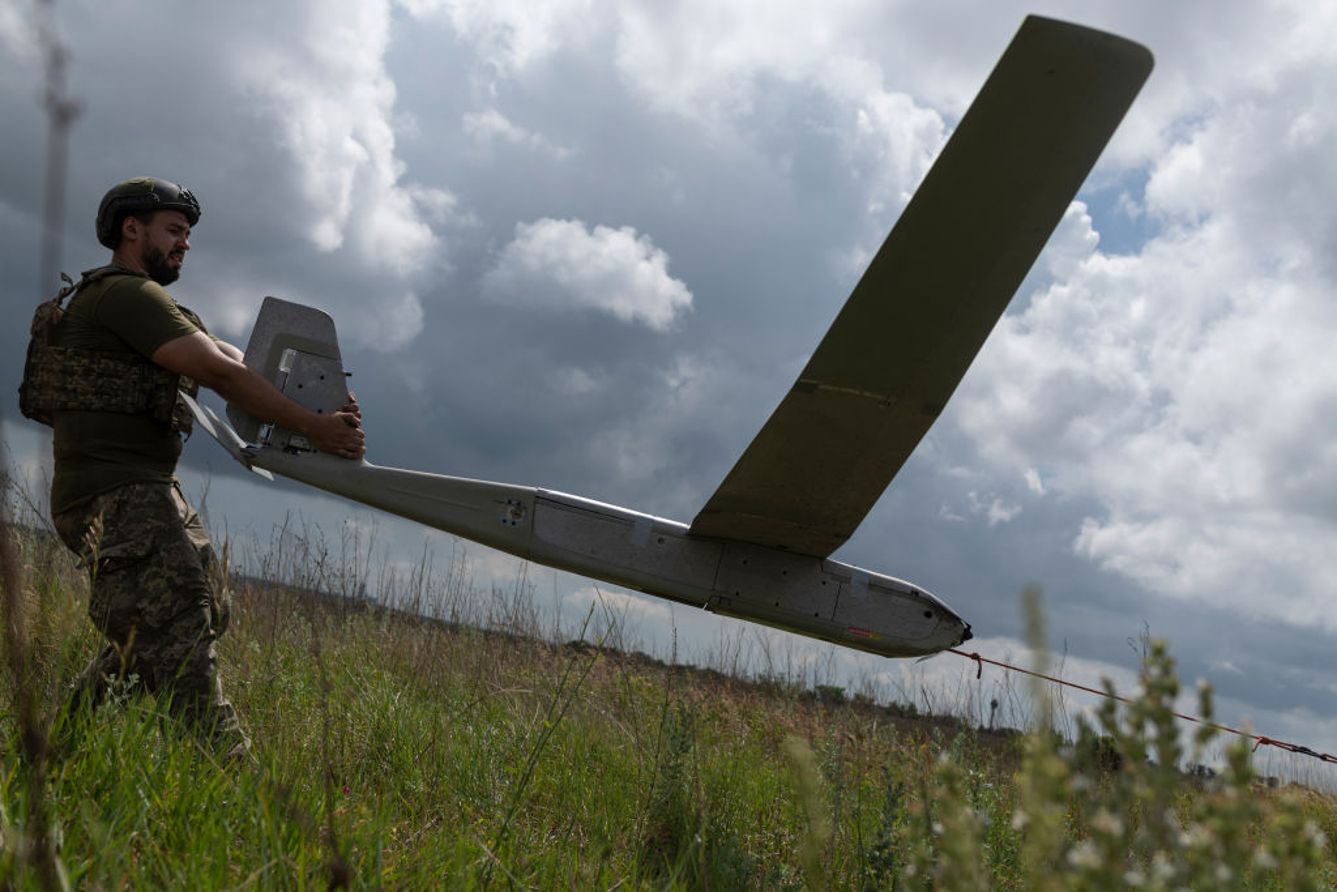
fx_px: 1300
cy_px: 446
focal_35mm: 35
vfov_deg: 37.9
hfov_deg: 54.4
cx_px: 668
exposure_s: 1/800
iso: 64
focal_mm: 35
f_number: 4
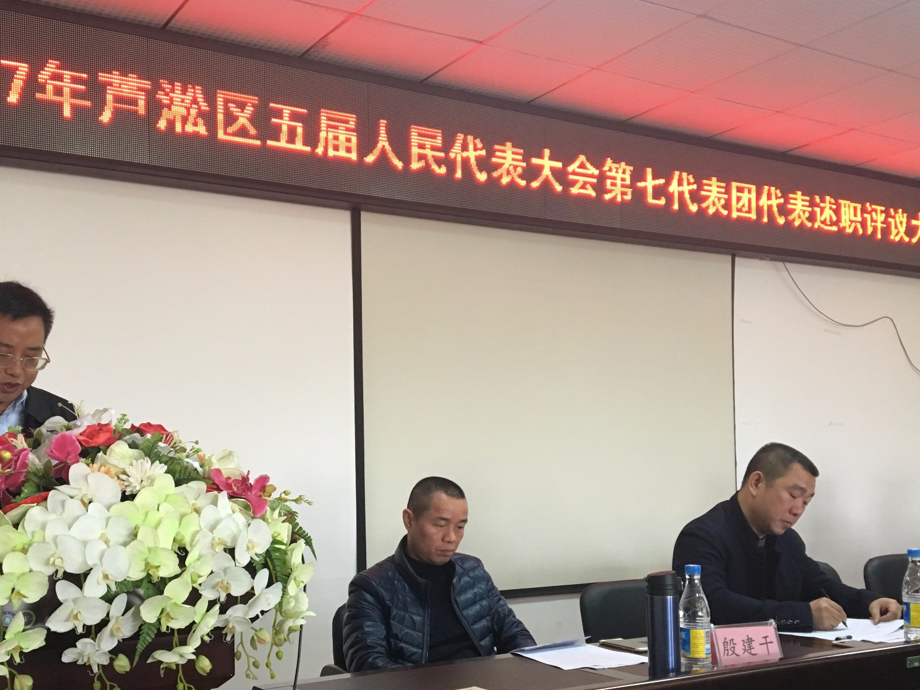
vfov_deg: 36.6
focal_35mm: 39
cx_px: 382
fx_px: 1036
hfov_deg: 47.7
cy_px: 441
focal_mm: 4.15
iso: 160
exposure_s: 1/33
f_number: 2.2
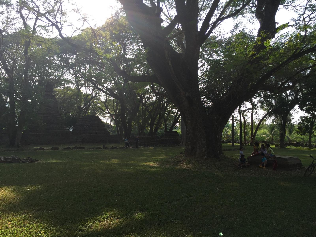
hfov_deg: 61.7
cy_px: 118
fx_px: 265
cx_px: 158
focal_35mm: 29
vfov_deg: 48.2
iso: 32
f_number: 2.2
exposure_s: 1/549
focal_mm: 4.15
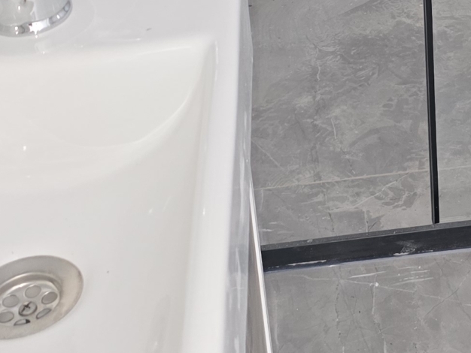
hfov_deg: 20.1
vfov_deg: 15.3
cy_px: -51
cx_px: 494
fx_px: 1279
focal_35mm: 94
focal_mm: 6.3
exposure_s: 1/17.2
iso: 125
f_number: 1.7
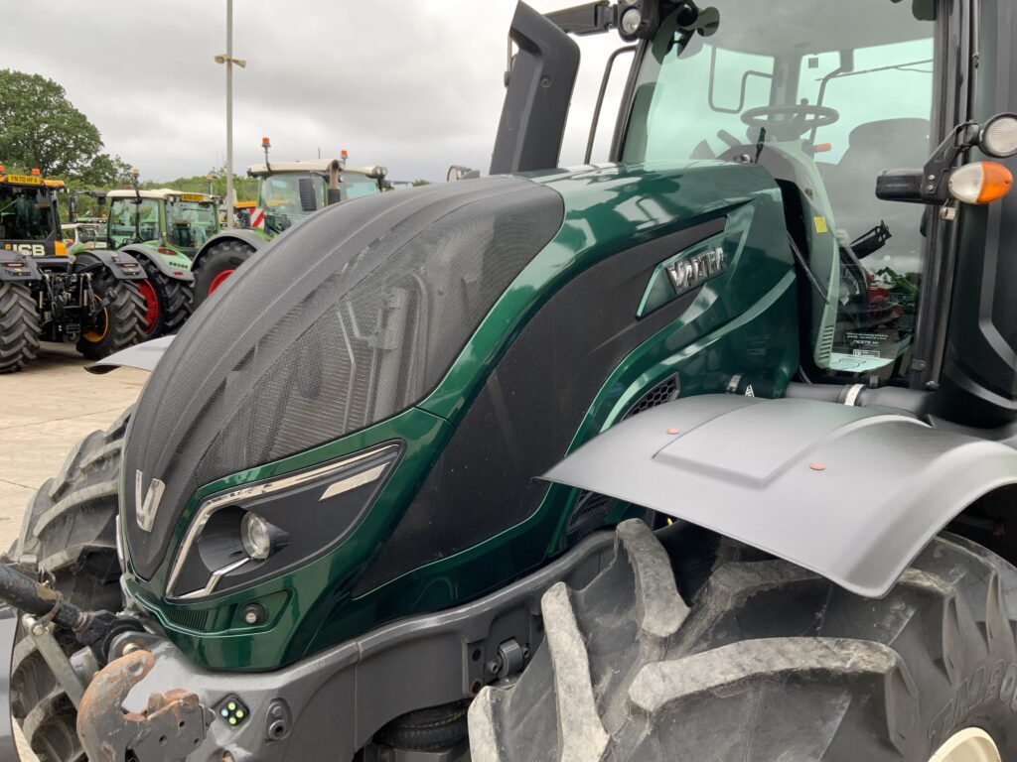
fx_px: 852
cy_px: 381
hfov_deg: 61.7
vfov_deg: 48.2
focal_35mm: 29
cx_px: 508
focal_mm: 3
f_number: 1.8
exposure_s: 1/122
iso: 25
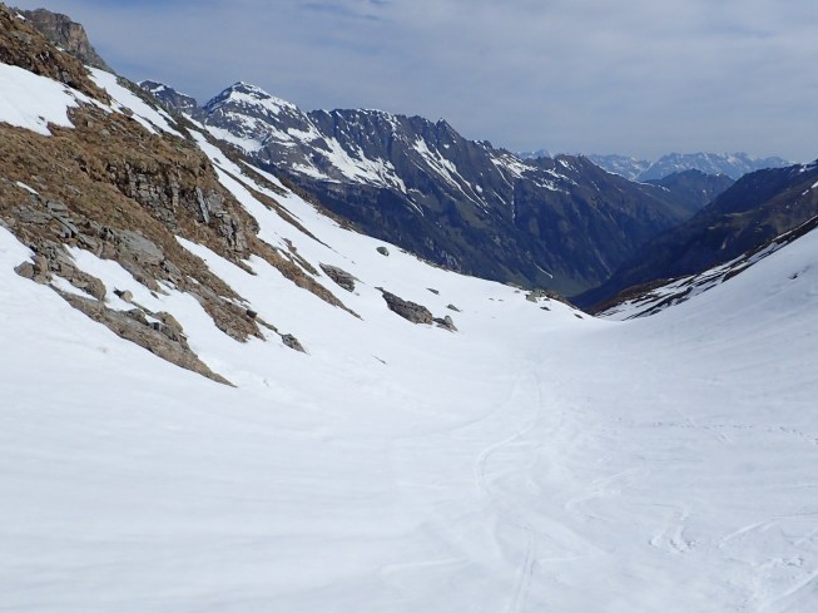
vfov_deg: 35.9
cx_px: 515
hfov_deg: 46.4
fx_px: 945
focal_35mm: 40
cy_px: 299
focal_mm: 4.5
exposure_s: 1/1000
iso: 200
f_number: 8
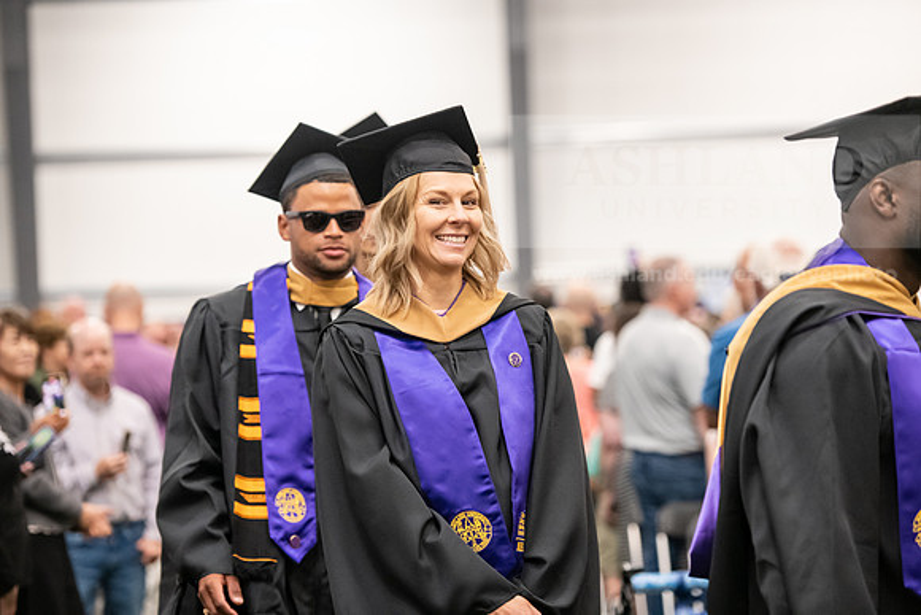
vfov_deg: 11.2
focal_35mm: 122
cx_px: 460
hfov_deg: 16.8
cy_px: 308
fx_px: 3122
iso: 3200
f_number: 3.2
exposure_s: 1/200
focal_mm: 122
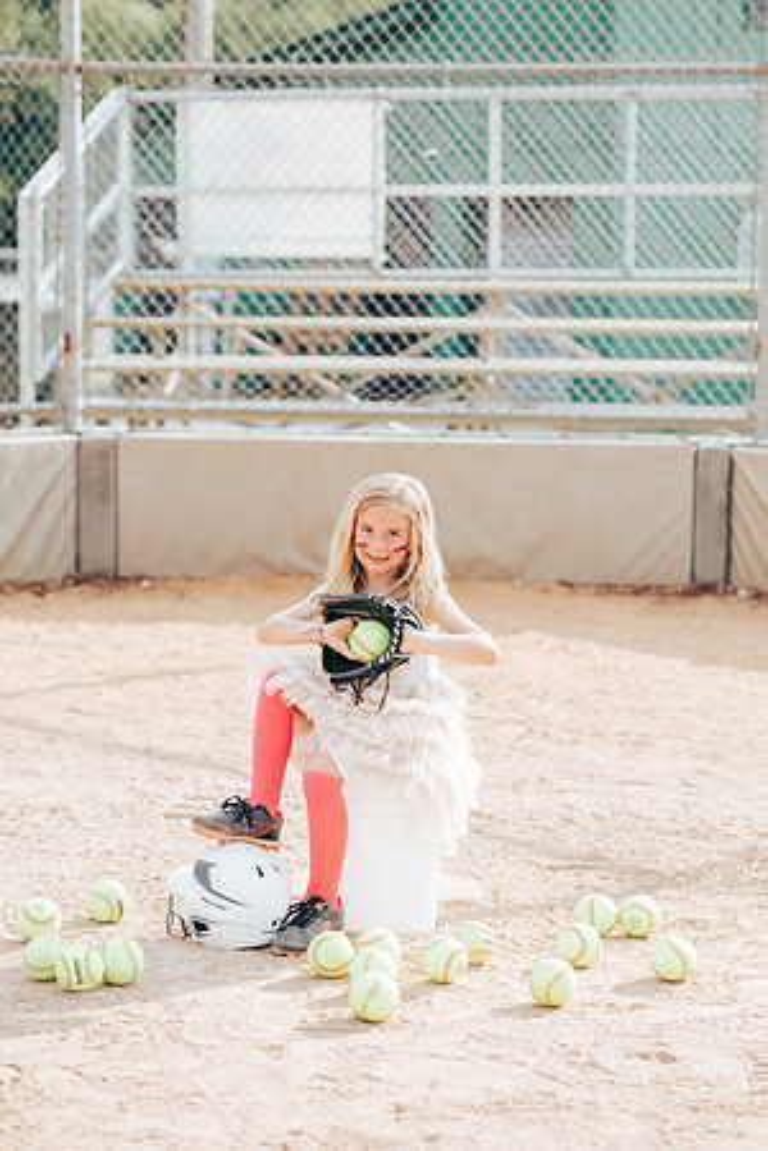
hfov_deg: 16.1
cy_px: 576
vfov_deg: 23.9
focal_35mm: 85
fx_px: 2720
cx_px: 384
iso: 160
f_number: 2.8
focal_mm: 85
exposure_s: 1/1250
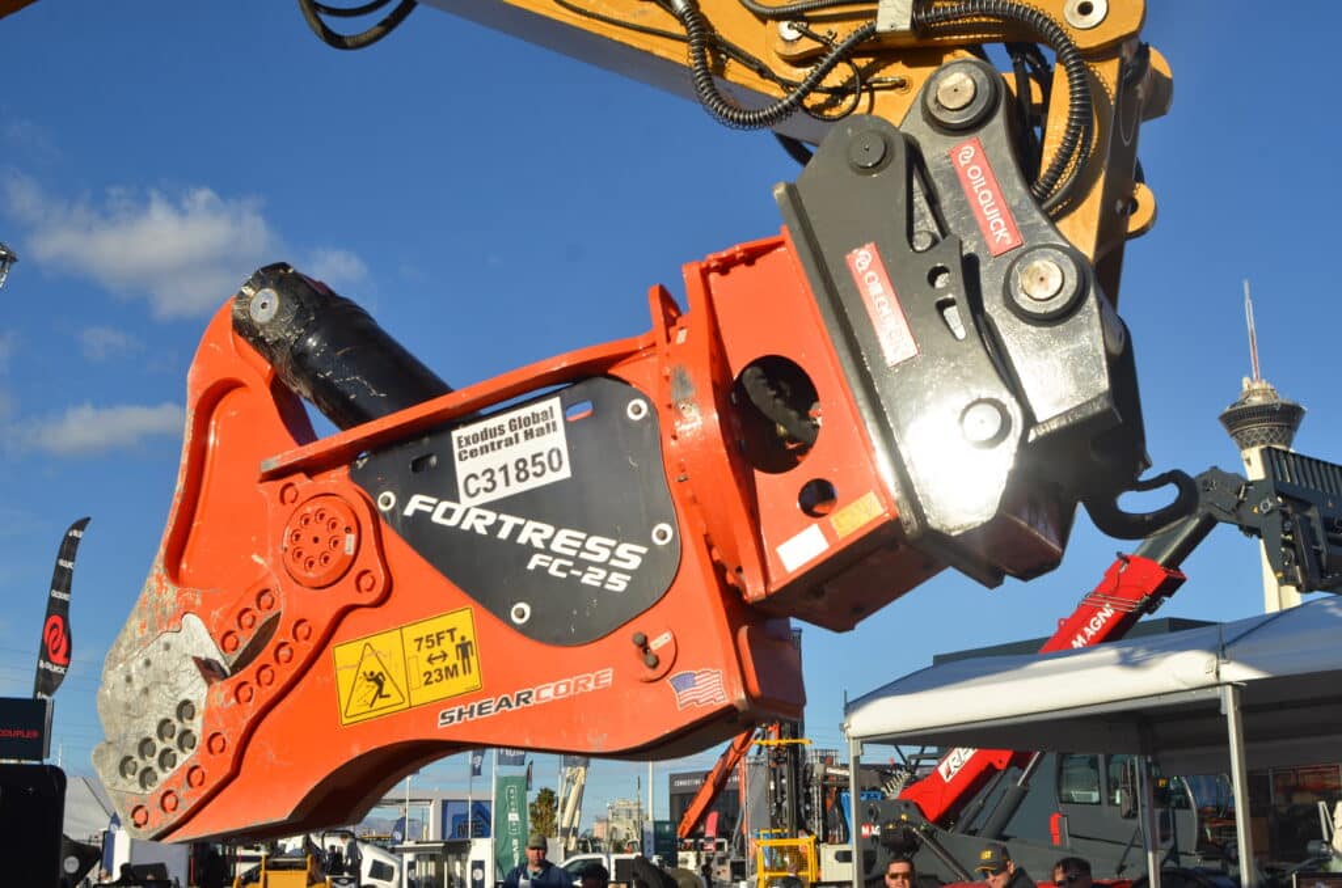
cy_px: 444
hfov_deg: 46.5
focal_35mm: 42
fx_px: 1562
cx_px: 671
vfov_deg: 31.7
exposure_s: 1/320
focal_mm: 28
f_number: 9
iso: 100
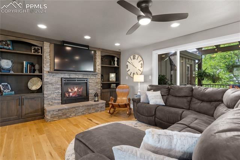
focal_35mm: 17
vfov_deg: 70.4
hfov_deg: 93.3
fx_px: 113
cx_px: 120
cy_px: 80
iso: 100
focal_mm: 17
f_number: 8
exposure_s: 2.5
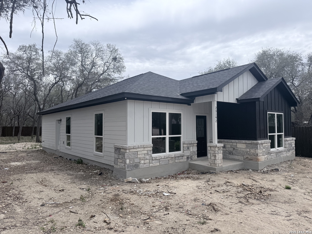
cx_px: 156
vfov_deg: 56.8
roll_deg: +0.2
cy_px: 117
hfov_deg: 71.6
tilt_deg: +3.0
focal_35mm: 24
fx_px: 216
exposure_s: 1/6711
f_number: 1.78
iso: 80
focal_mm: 6.76
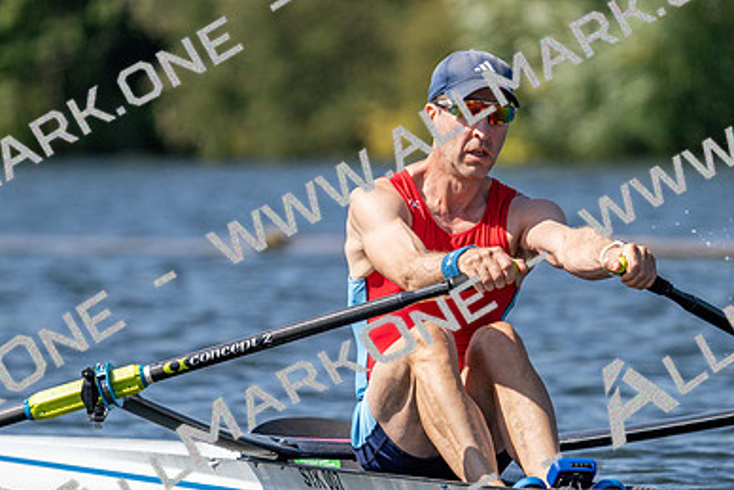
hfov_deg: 3.8
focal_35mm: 545
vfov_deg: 2.5
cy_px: 270
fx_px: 11115
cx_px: 441
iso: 250
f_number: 6.3
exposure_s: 1/2000
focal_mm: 365
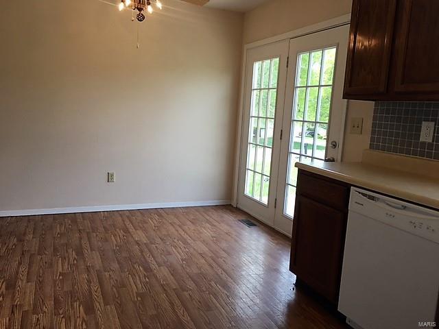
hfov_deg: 61.7
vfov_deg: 48.2
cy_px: 164
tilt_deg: -7.3
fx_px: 368
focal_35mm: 29
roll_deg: -3.9
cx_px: 220
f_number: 2.2
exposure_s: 1/120
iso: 32
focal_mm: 4.15
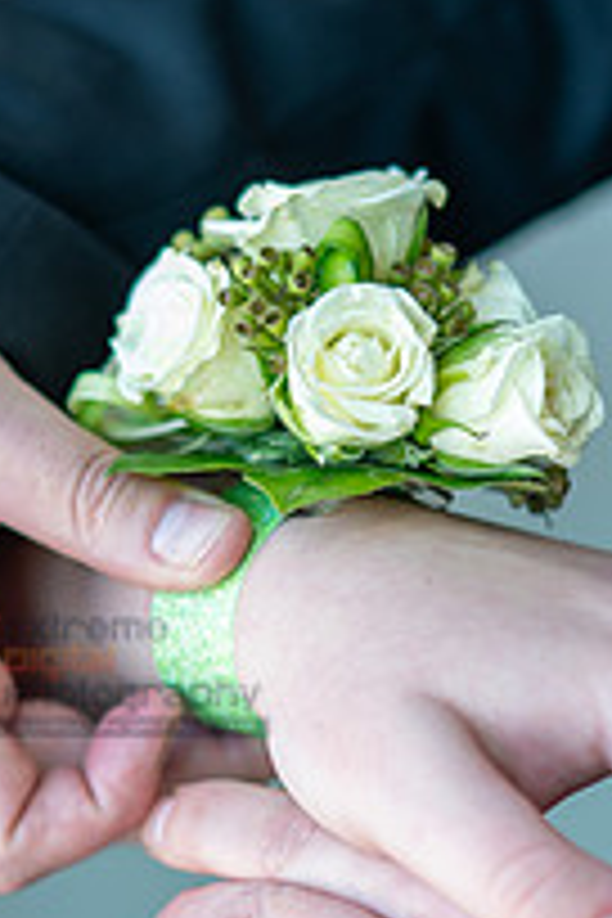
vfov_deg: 14.4
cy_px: 668
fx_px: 3621
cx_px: 81
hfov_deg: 9.6
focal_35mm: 142
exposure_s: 1/125
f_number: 2.2
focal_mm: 50
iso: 160
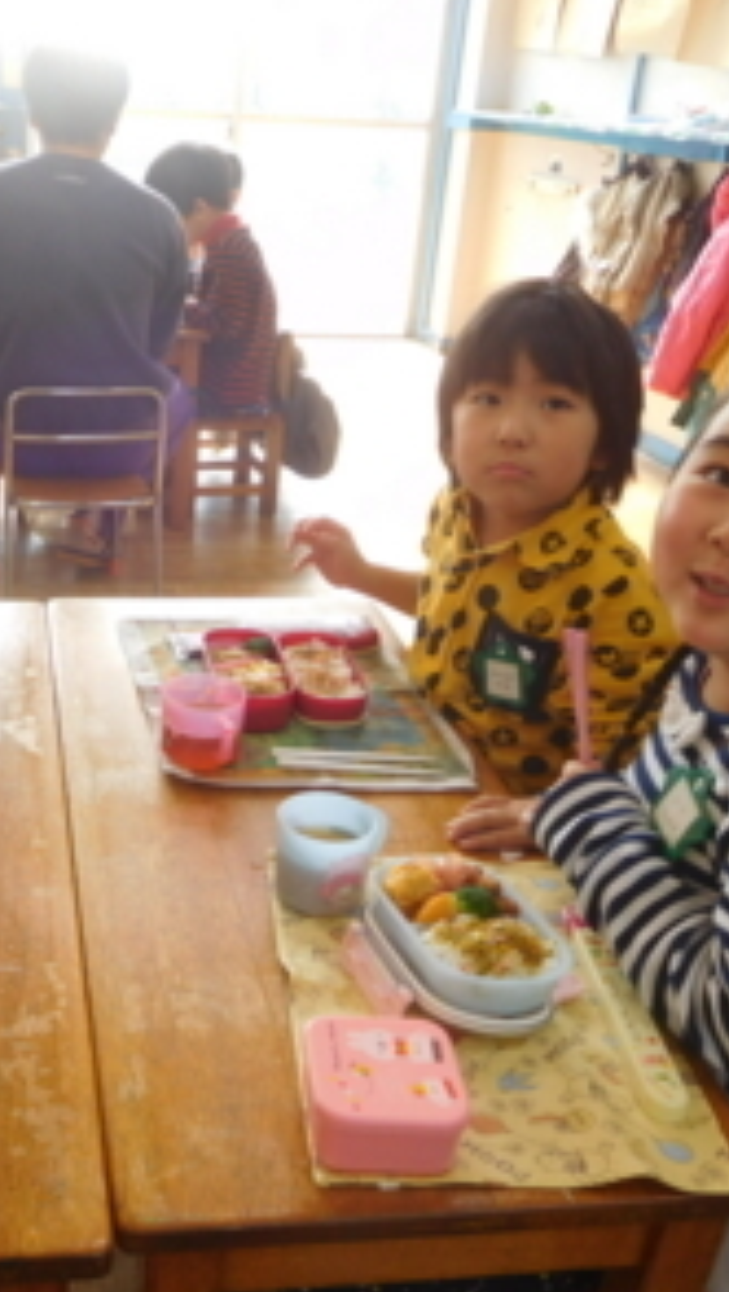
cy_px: 646
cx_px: 145
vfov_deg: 54.0
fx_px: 1268
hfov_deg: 31.3
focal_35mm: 37
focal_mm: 4.5
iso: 125
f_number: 3.4
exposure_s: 1/60
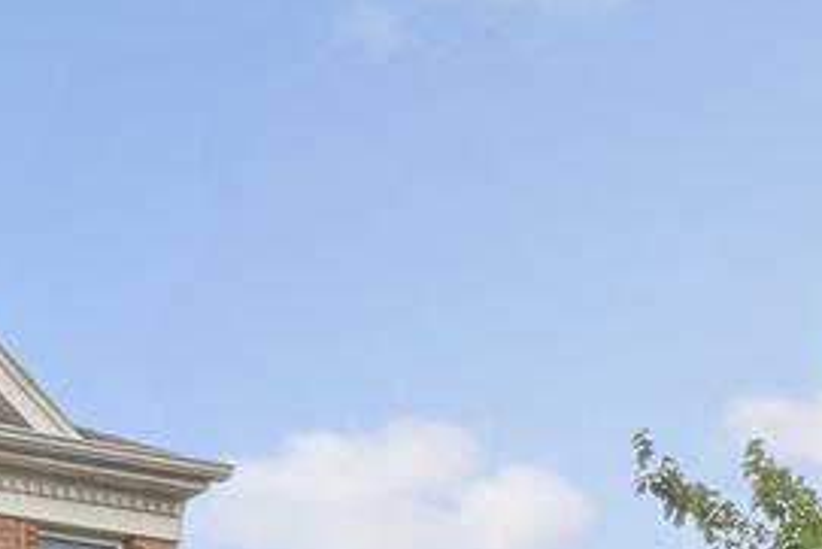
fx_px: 2673
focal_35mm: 117
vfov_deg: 11.2
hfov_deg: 12.8
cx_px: -1238
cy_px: 864
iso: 160
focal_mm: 22
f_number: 14
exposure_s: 1/80
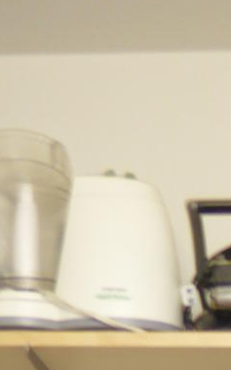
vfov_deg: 12.4
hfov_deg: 9.7
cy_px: 884
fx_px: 1352
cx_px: 207
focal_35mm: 134
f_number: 3.3
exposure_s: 1/4
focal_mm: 4.3
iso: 100
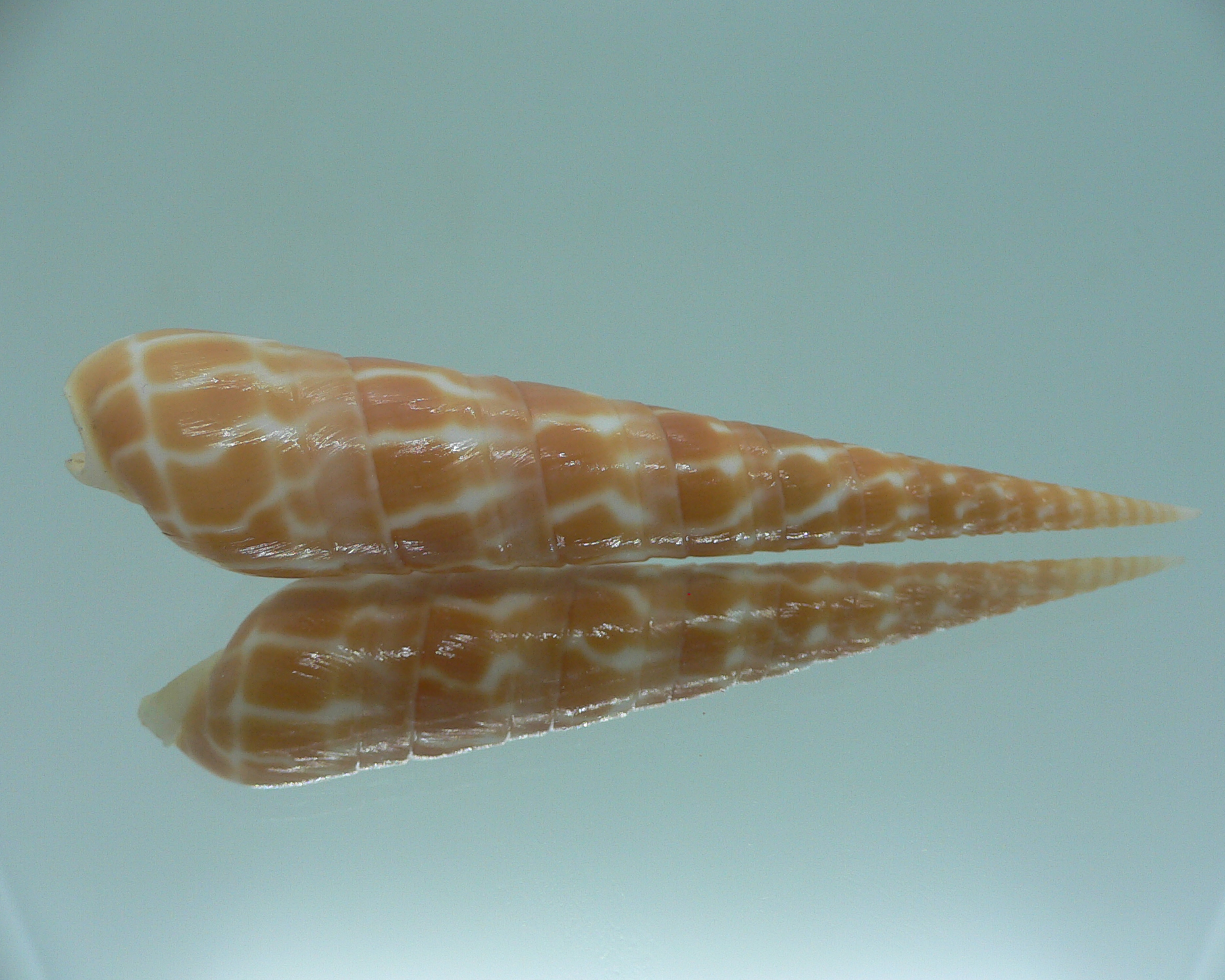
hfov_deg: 49.1
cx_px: 615
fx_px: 1342
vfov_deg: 40.1
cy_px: 496
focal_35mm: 37
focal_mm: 4.6
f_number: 2.8
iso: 80
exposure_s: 1/60
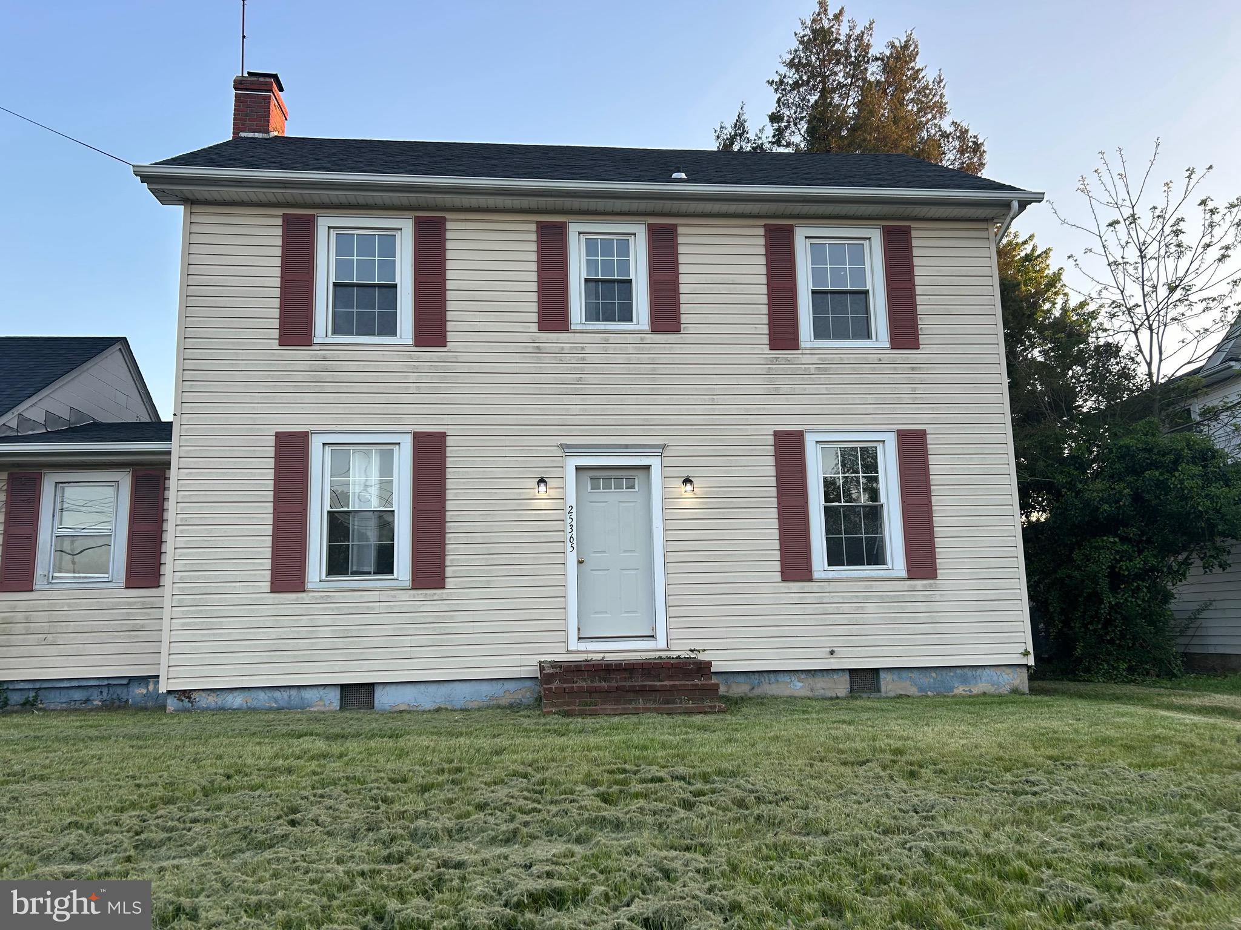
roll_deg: +0.1
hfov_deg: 67.3
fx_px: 932
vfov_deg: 53.1
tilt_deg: +10.1
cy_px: 465
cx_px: 620
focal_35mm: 26
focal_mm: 5.7
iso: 50
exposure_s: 1/384
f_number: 1.5
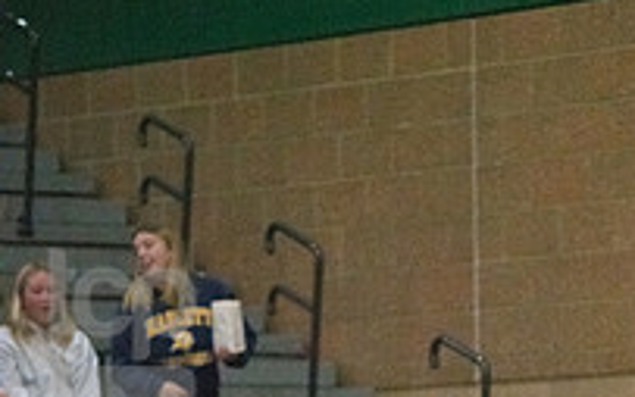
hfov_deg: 5.0
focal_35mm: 418
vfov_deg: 3.1
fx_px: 7236
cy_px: 669
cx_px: 466
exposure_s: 1/1600
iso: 8000
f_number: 3.2
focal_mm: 185
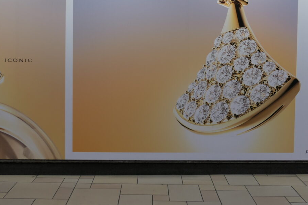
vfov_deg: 26.2
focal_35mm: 51
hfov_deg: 38.8
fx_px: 436
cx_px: 128
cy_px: 57
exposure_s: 1/125
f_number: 2
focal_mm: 8.8
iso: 125
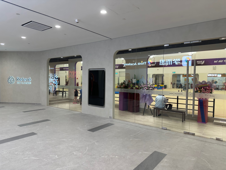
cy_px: 85
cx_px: 113
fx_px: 157
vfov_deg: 56.8
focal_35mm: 24
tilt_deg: -1.4
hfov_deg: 71.6
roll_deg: -0.3
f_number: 1.78
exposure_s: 1/100
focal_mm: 6.86
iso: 100
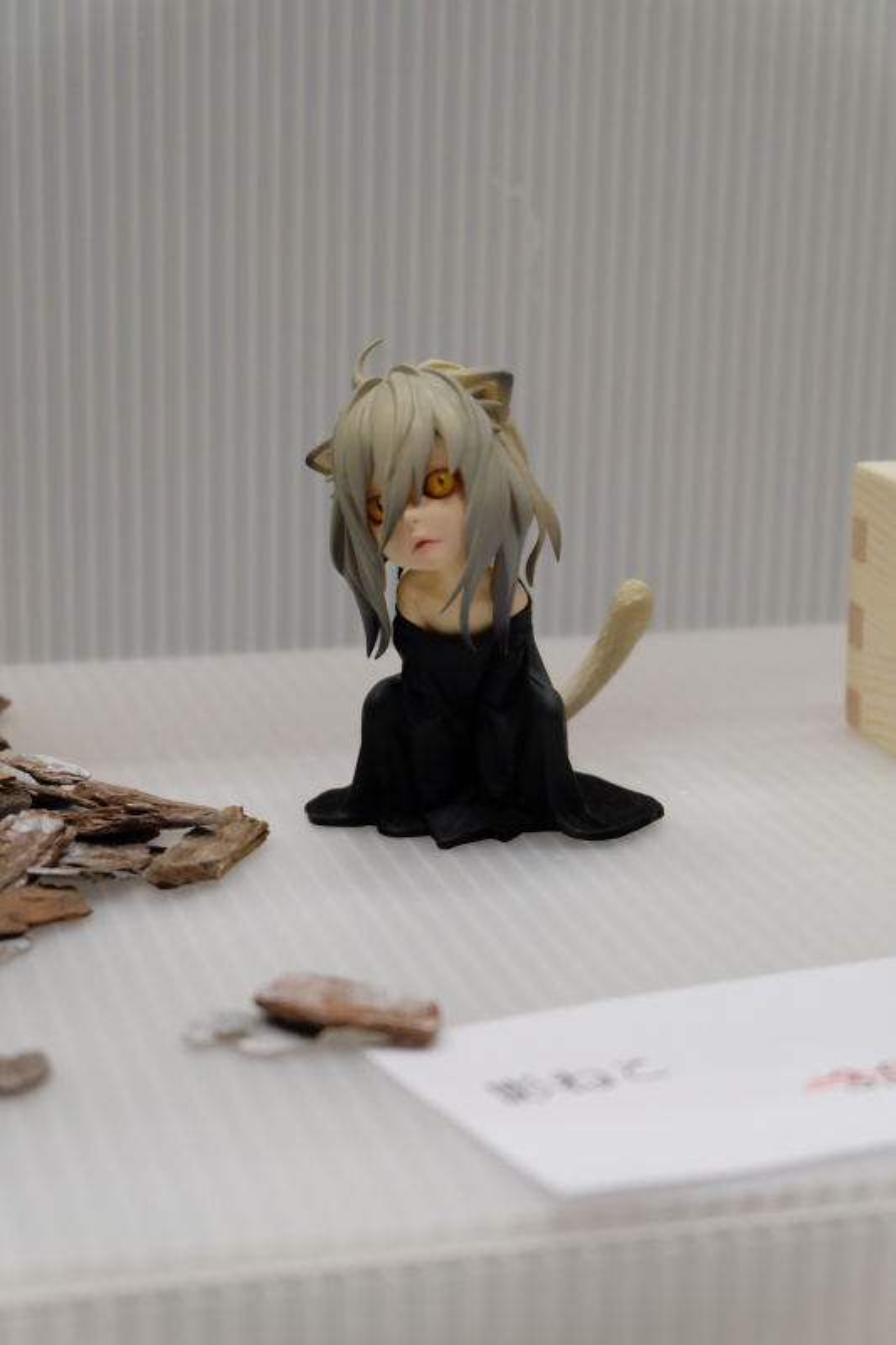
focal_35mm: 75
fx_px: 2801
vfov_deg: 27.0
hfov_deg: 18.2
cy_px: 672
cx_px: 448
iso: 3200
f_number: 5.6
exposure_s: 1/120
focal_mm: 50
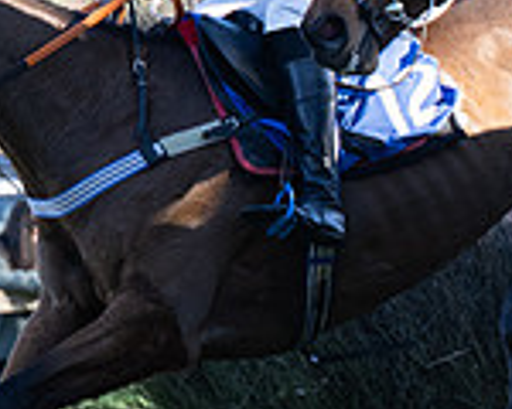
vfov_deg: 4.5
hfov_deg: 5.6
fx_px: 5167
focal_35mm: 341
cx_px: 771
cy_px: 148
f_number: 2.8
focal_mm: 70
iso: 800
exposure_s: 1/1600
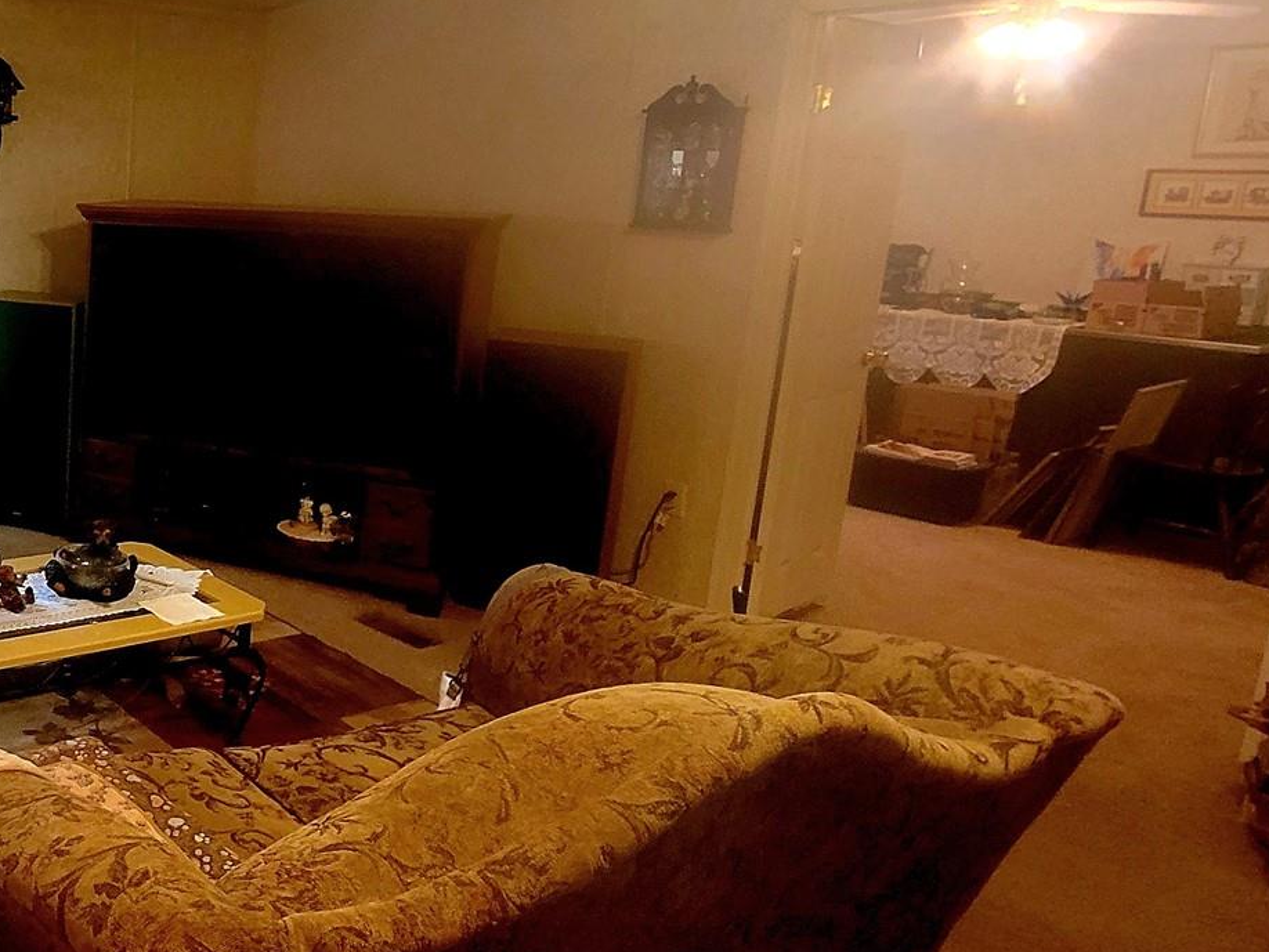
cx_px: -95
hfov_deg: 46.9
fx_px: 1063
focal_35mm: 29
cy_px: 391
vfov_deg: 48.0
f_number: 2.2
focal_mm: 2.2
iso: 400
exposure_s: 1/40
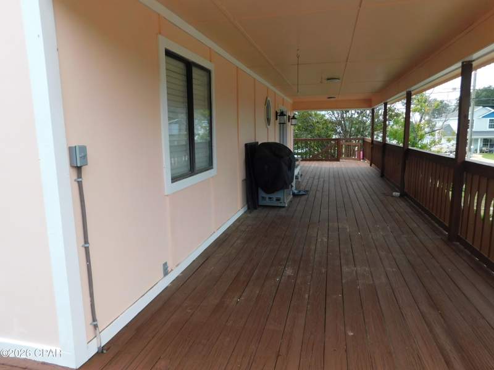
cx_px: 247
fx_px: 328
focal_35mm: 23
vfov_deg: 58.9
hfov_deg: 73.9
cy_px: 185
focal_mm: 4
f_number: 3
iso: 125
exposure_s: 1/500
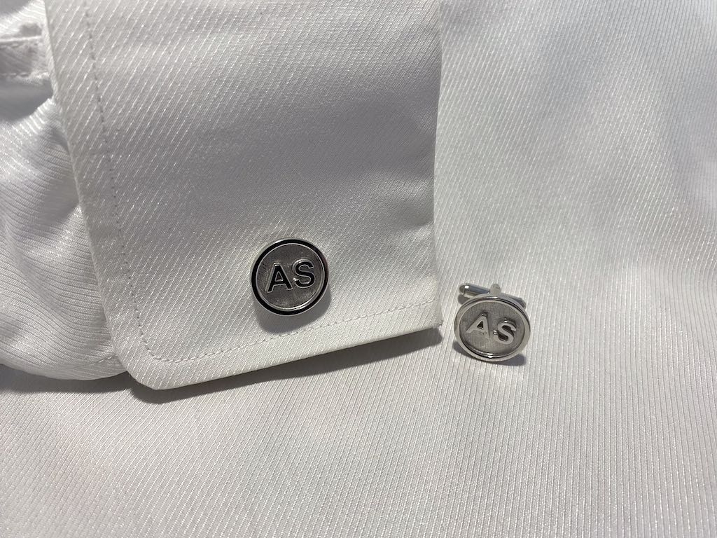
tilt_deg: -42.9
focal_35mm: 26
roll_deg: -4.4
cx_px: 358
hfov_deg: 67.3
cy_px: 269
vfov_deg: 53.1
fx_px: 539
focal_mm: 4.25
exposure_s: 1/50
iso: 80
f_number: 1.8
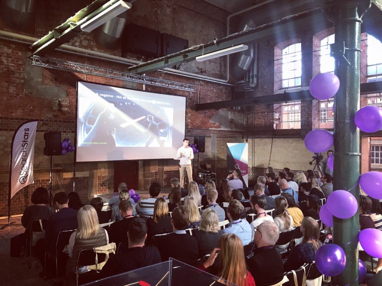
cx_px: 191
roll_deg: -0.9
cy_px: 143
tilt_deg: -0.4
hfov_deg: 63.5
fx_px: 309
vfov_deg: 49.7
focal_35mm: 28
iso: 50
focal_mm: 3.99
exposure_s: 1/17
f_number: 1.8
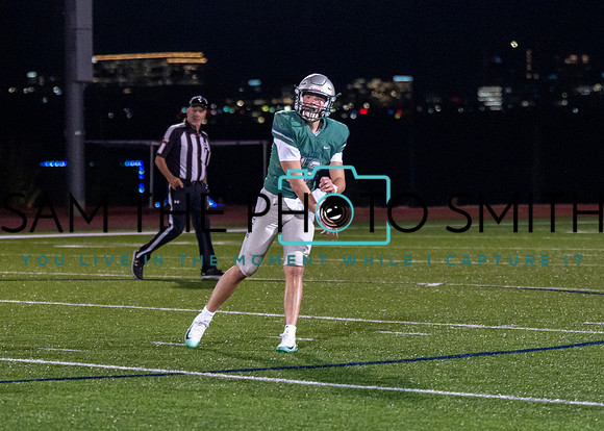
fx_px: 3891
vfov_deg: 6.3
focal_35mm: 227
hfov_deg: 8.9
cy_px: 170
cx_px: 305
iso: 2500
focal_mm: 104
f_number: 2.8
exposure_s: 1/1000
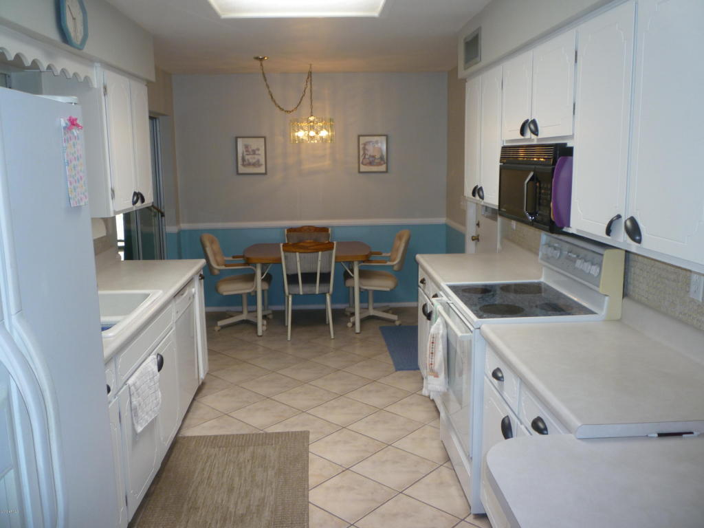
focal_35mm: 29
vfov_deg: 48.2
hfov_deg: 61.7
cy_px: 264
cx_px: 352
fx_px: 590
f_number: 3.3
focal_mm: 5.2
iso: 100
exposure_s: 1/30
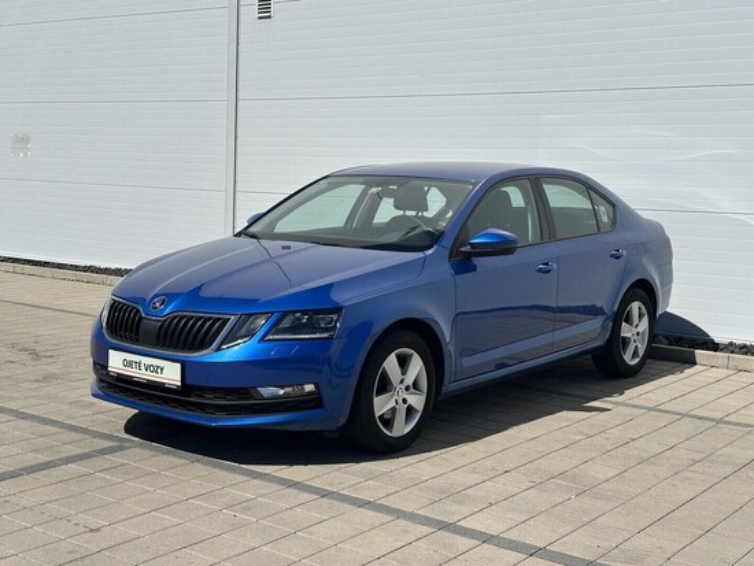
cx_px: 377
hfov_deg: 39.6
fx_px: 1046
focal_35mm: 48
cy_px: 283
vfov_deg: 30.3
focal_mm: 6.86
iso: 64
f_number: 1.78
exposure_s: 1/7092
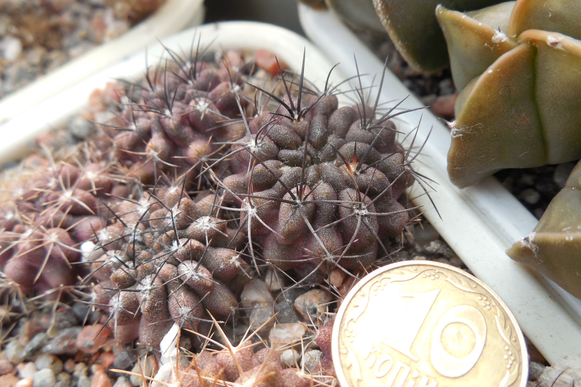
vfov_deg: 40.0
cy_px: 206
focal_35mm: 33
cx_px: 294
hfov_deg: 57.2
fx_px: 533
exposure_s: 1/100
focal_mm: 5.6
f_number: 3.6
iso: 125
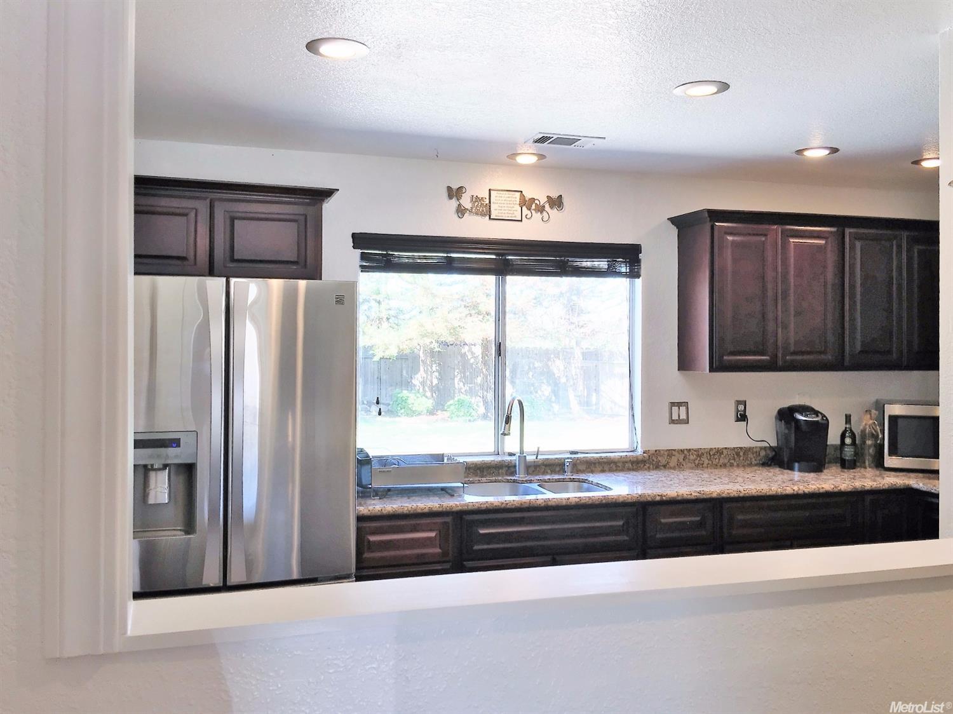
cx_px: 476
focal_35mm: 29
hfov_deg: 61.7
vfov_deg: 48.2
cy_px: 357
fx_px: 798
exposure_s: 1/60
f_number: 2.2
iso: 25
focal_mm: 4.15
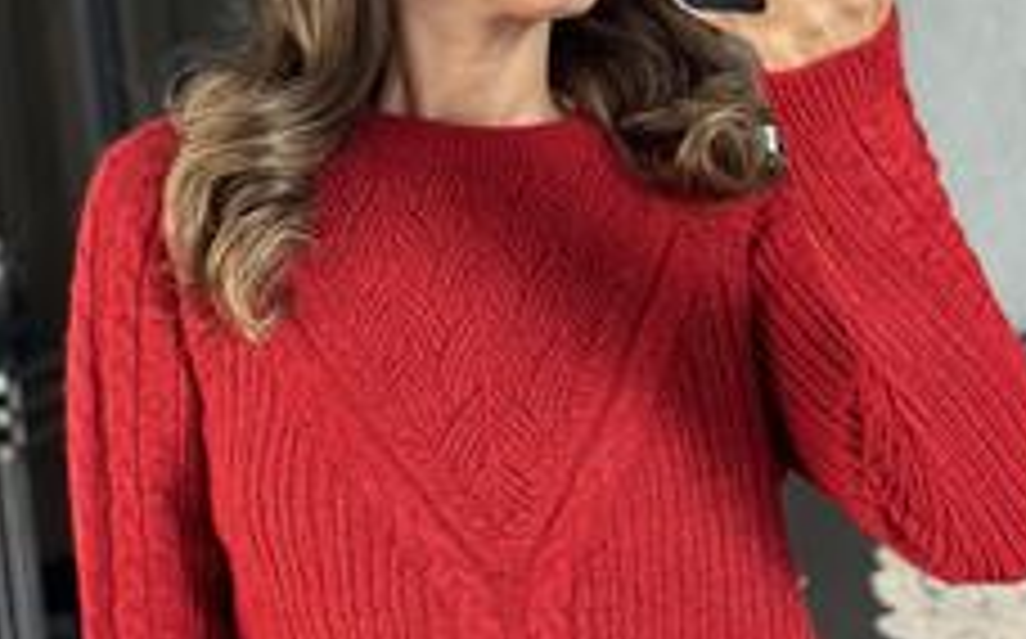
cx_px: 562
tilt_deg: -16.3
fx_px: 3157
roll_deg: +5.5
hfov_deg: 18.5
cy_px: 450
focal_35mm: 113
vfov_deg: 11.5
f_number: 1.78
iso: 125
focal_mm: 6.86
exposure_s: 1/114
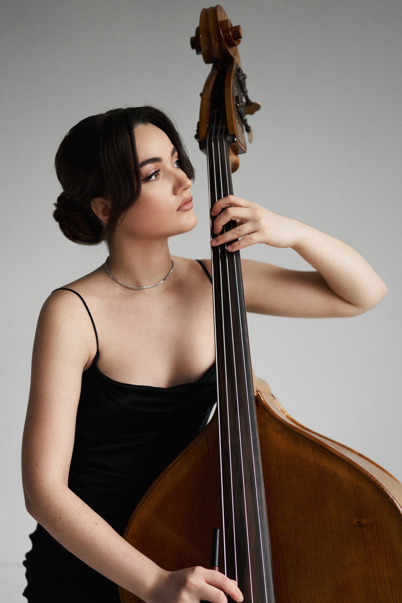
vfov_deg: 30.9
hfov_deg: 20.9
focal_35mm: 65
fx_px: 1089
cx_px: 174
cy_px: 324
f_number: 2
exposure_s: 1/500
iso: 1000
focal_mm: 55
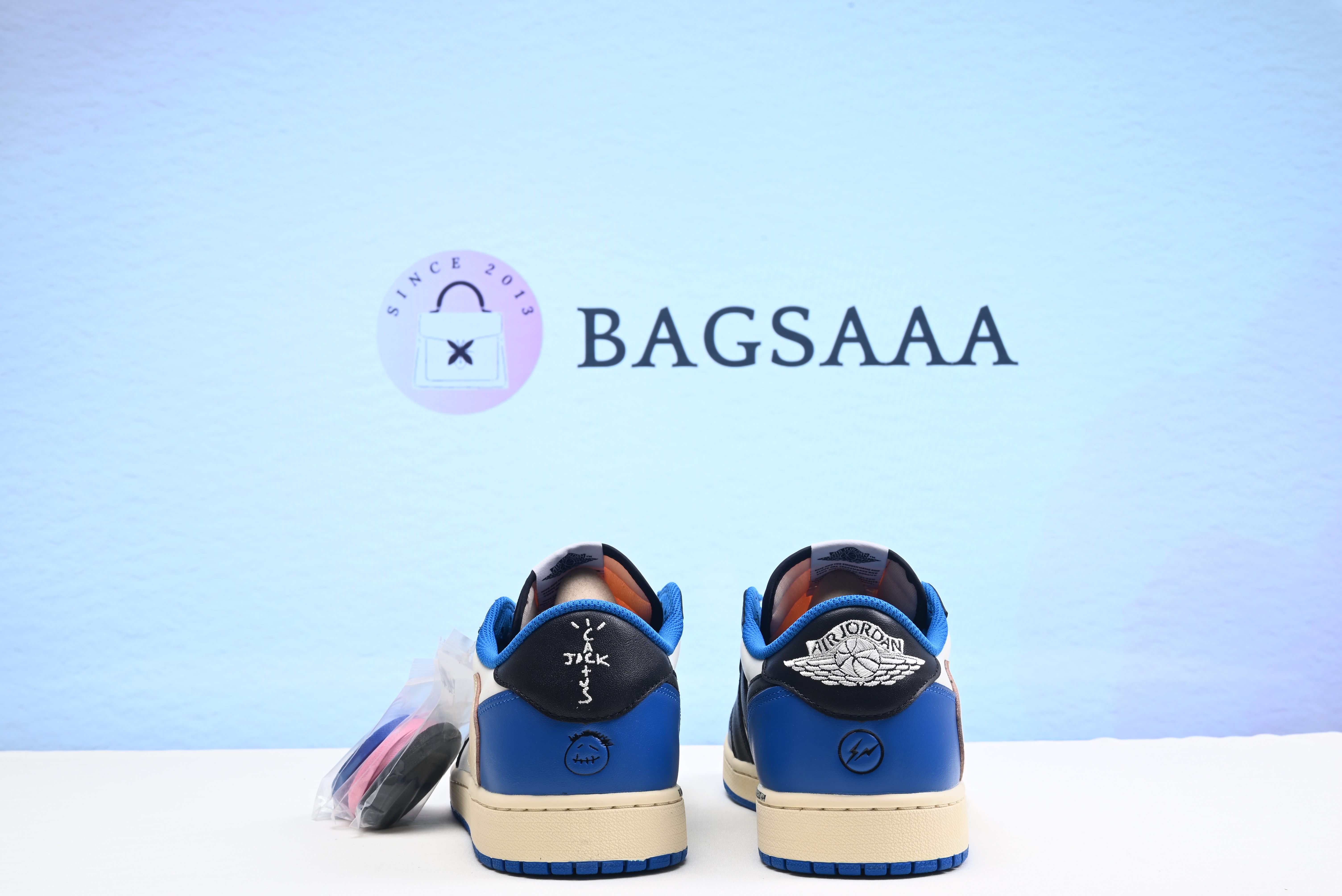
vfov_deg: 32.7
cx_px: 671
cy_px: 448
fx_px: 1529
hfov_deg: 47.4
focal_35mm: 41
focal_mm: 41
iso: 100
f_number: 16
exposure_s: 1/2
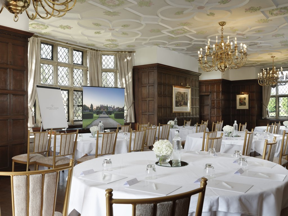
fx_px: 258
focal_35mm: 31
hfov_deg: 58.4
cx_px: 144
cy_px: 108
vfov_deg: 45.4
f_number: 16
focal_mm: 40
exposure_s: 1/1.67
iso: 100
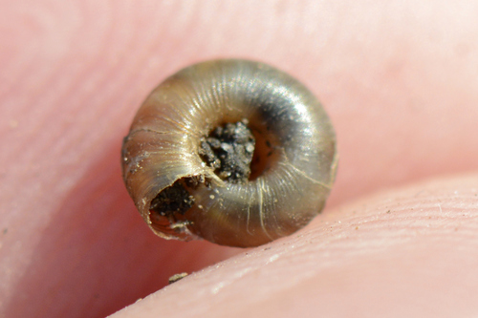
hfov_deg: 19.5
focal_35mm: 105
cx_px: 239
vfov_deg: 13.0
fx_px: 1394
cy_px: 159
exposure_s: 1/320
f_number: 9
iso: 500
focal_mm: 105
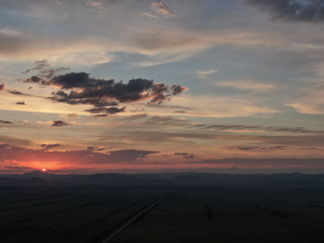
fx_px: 449
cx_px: 162
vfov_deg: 30.3
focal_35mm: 48
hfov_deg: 39.7
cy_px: 122
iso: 110
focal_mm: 8.6
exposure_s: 1/400
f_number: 3.8
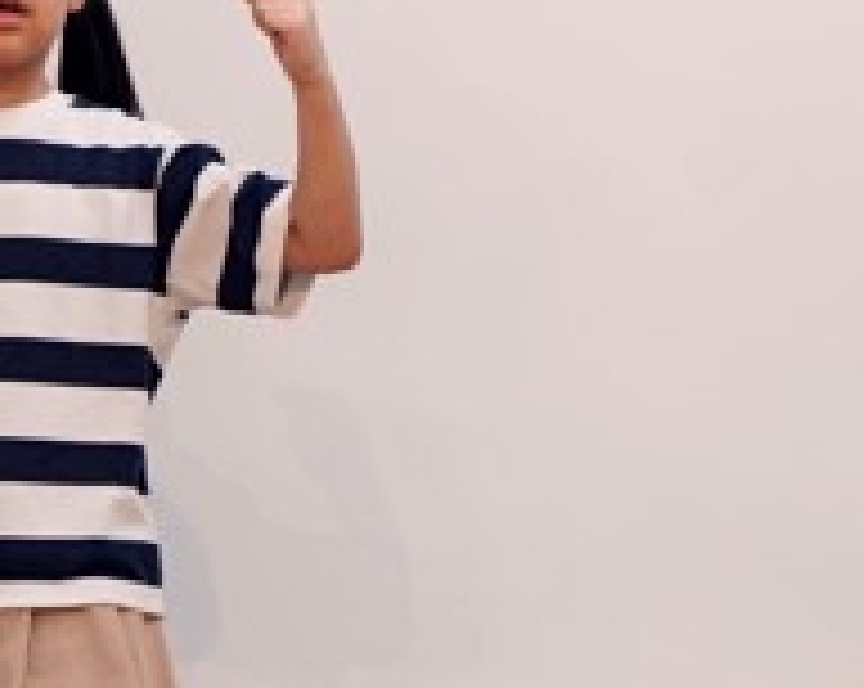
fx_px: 14962
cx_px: 513
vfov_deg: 2.6
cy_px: 283
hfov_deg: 3.3
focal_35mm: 586
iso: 640
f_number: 4
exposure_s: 1/160
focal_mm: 133
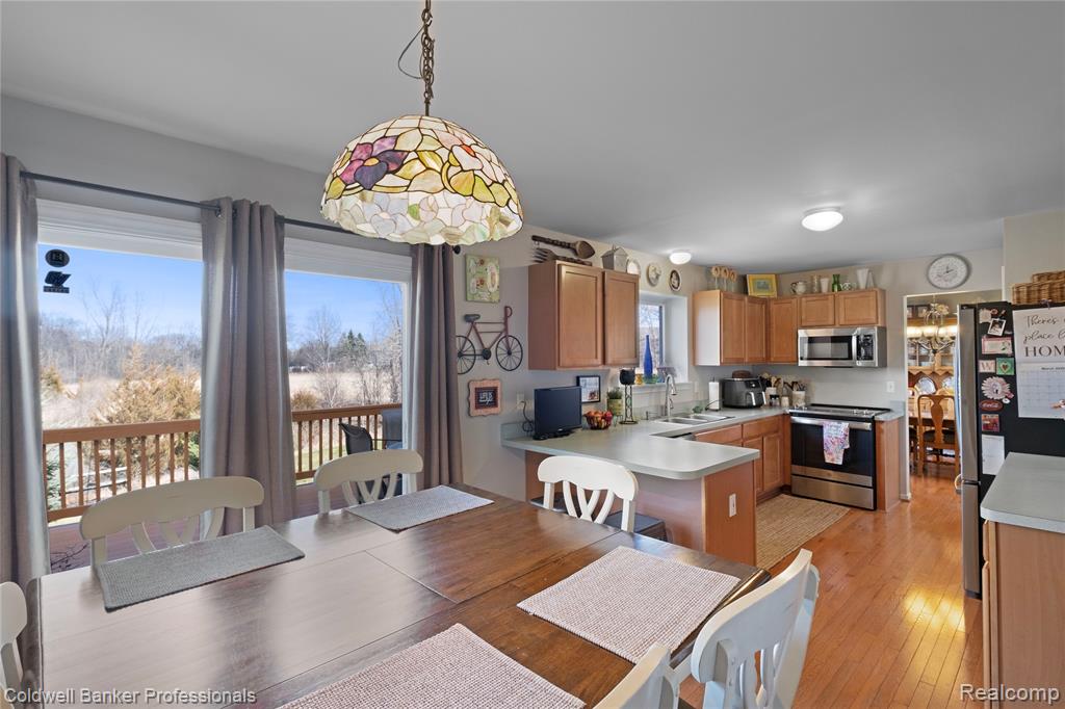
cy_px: 354
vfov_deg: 77.3
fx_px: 444
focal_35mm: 15
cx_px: 532
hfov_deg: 100.4
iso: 400
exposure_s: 1/4
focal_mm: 10
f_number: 7.1
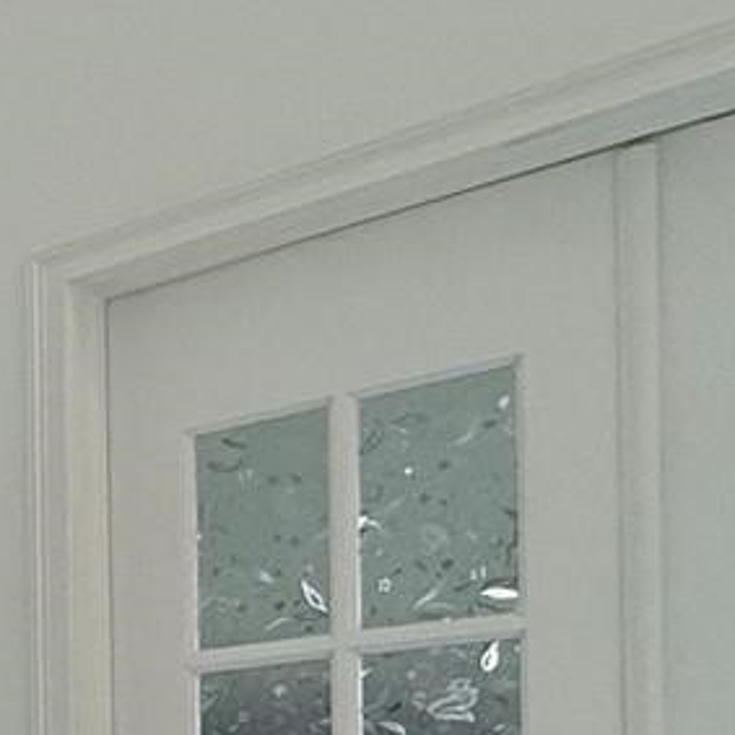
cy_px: 909
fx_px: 1682
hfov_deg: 16.9
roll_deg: +0.7
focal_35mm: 70
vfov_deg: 22.5
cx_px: -800
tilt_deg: +0.4
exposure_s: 1/120
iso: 100
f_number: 2.2
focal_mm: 2.22
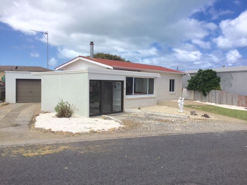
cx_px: 124
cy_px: 92
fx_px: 221
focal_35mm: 31
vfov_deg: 45.4
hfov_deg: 58.4
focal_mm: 3.3
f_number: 2.4
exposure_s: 1/1894
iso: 25
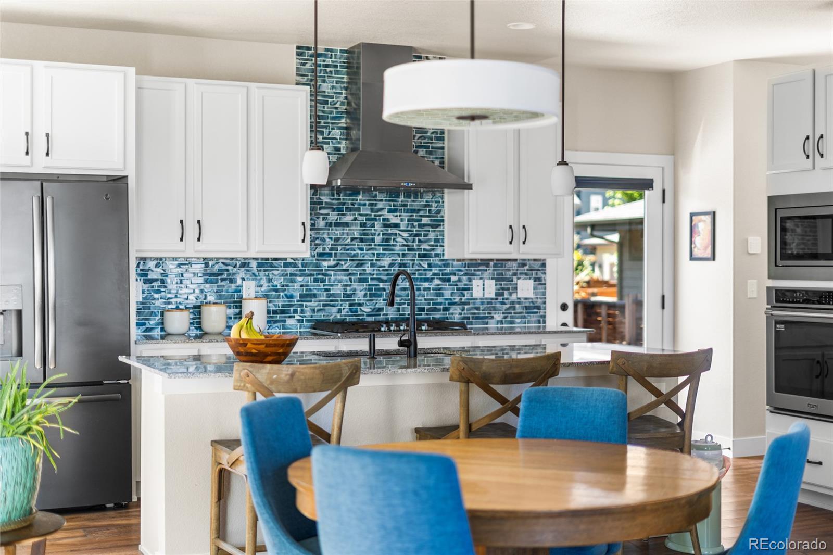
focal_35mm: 50
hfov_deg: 39.6
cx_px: 416
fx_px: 1157
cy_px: 278
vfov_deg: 27.0
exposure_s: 1/40
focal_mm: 50
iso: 125
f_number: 1.8
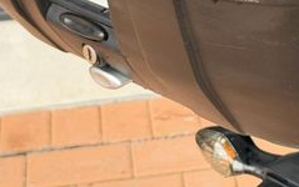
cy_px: -98
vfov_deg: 9.4
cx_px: 283
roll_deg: +0.2
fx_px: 1110
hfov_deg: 15.1
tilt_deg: -30.7
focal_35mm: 136
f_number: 1.78
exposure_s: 1/264
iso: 80
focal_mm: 6.76
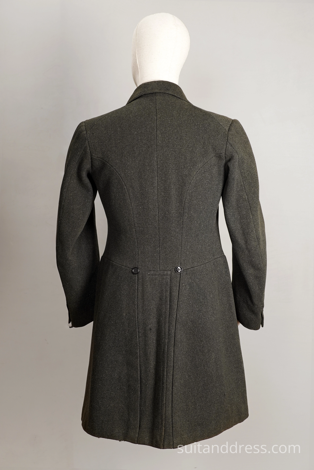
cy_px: 235
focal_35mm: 48
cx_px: 157
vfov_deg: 41.1
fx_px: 628
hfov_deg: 28.1
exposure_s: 1/25
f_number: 5.6
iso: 320
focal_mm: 32
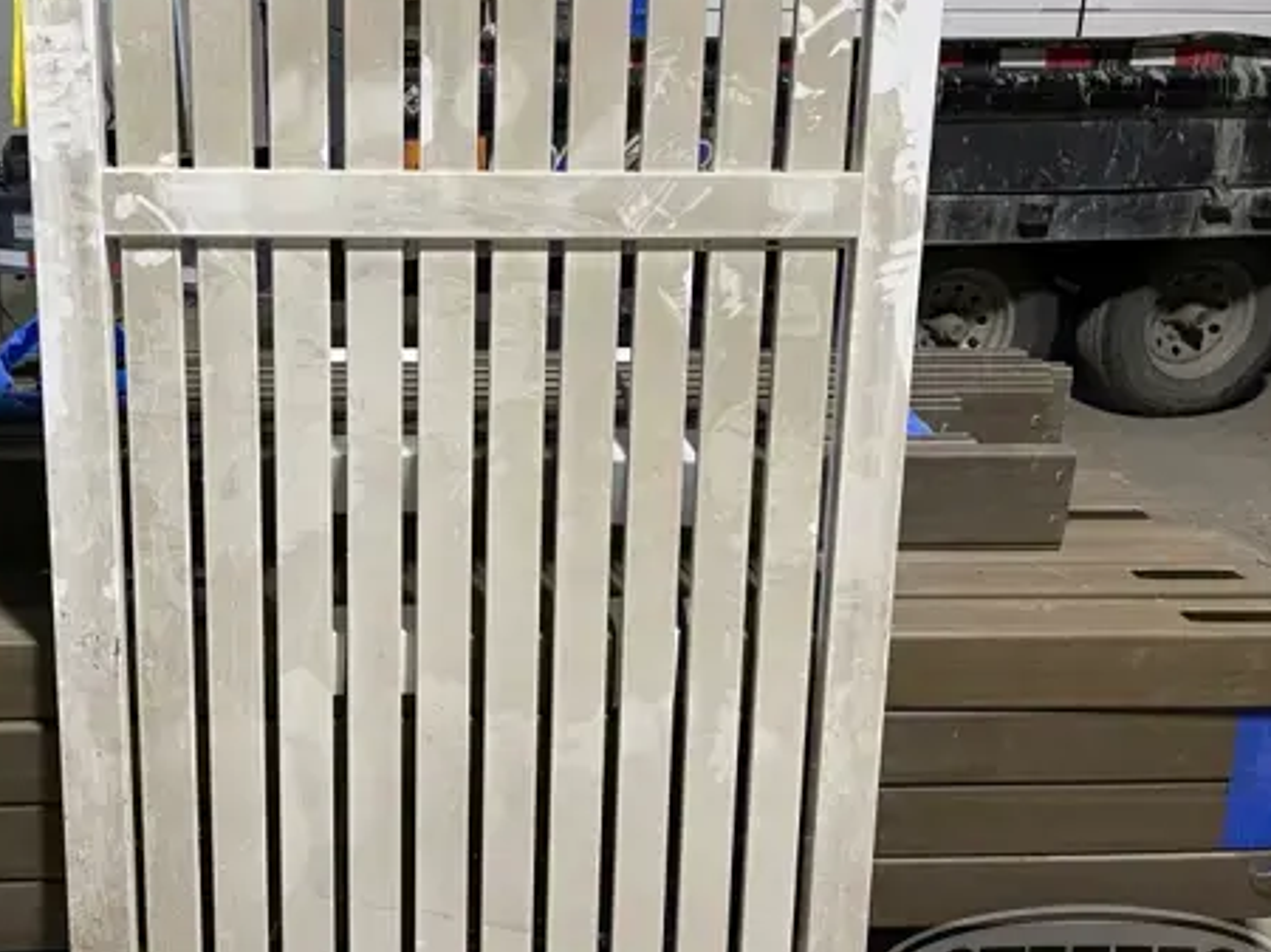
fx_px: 1358
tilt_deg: -17.4
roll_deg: -0.9
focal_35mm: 37
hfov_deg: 49.6
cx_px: 466
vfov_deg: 38.6
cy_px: 421
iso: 200
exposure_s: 1/60
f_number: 1.6
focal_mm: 5.1
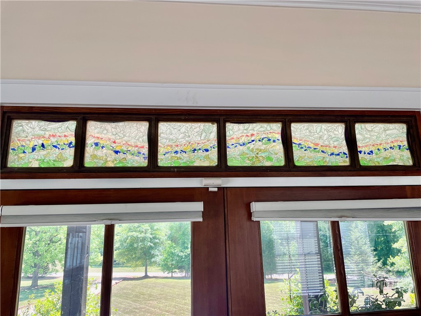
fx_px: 316
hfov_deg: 67.3
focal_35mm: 26
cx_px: 210
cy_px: 158
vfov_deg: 53.1
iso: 32
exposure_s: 1/173
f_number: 1.6
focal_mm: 4.2
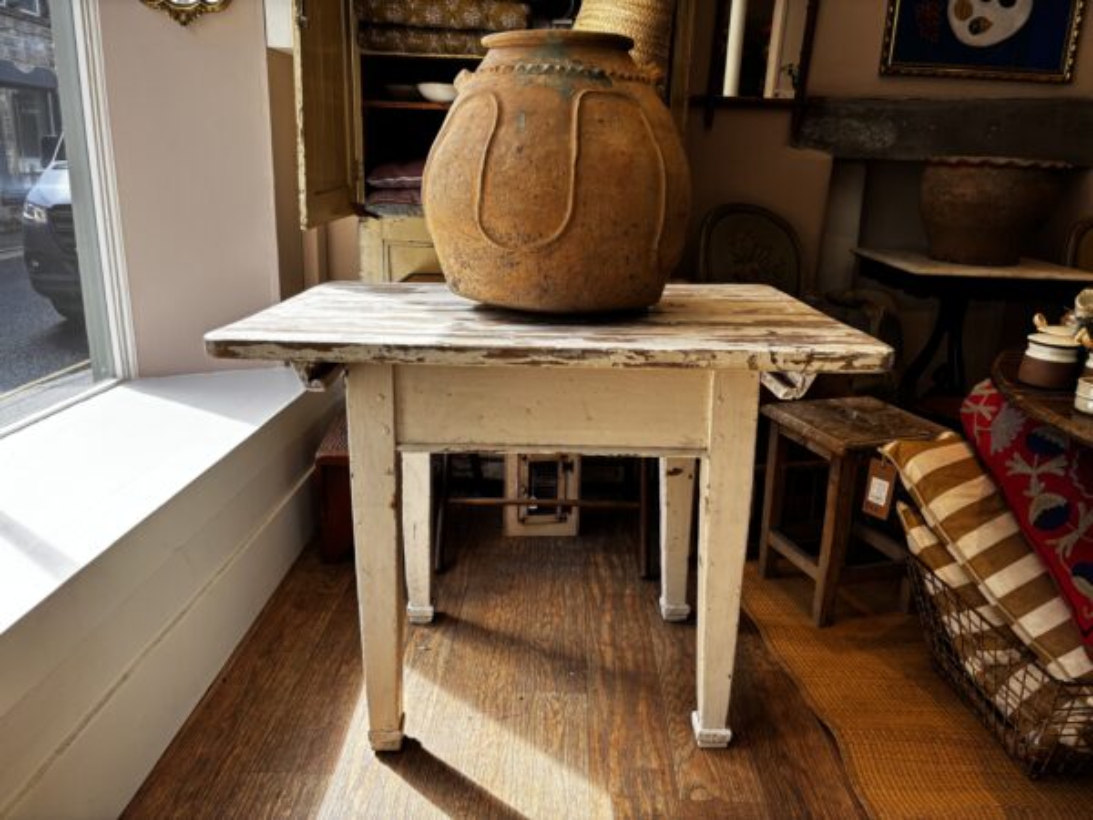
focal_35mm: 26
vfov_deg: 53.1
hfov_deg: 67.3
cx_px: 546
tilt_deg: -15.4
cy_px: 410
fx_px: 821
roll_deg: -2.9
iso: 40
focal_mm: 5.96
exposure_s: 1/218
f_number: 1.6
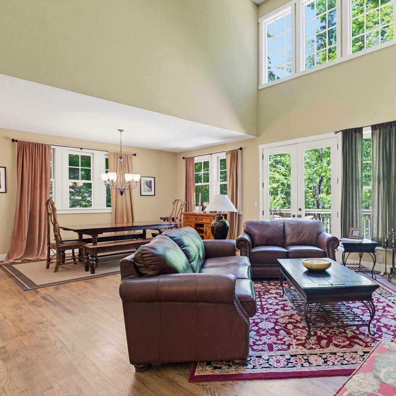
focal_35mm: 21
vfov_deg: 72.1
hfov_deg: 70.6
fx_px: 272
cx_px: 254
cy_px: 194
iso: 100
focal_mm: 11
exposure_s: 1.6
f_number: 8
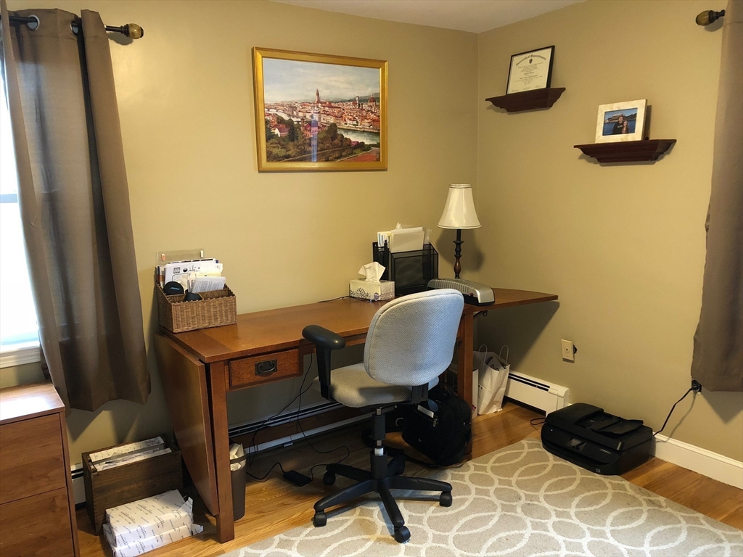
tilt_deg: -8.3
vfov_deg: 49.7
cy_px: 278
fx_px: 601
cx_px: 372
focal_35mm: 28
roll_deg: +1.7
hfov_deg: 63.4
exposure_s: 1/10
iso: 100
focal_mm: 3.99
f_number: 1.8
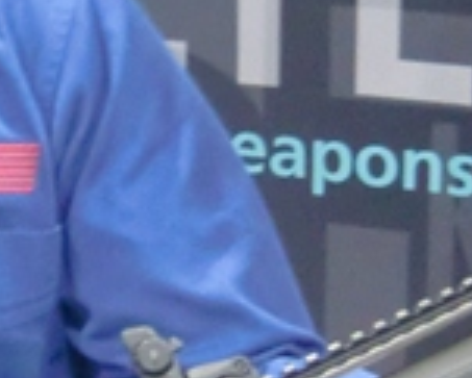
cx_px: 128
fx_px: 1985
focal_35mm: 142
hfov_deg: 13.5
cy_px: 175
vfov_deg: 10.9
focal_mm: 5.2
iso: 800
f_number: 3.5
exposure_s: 1/20
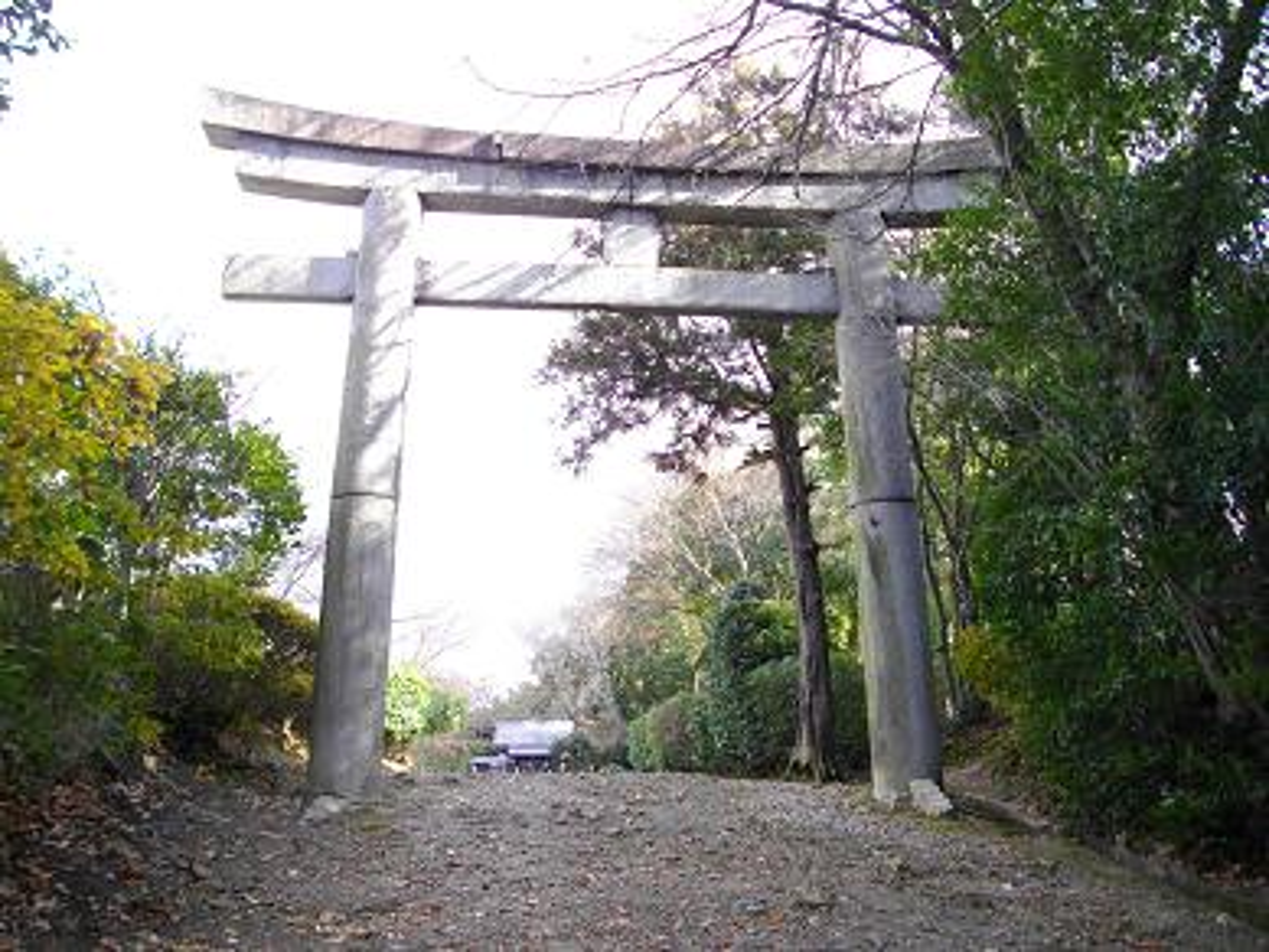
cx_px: 634
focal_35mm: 32
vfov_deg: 44.2
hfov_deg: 56.8
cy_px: 476
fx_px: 1173
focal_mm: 5.7
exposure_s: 1/125
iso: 100
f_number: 2.9
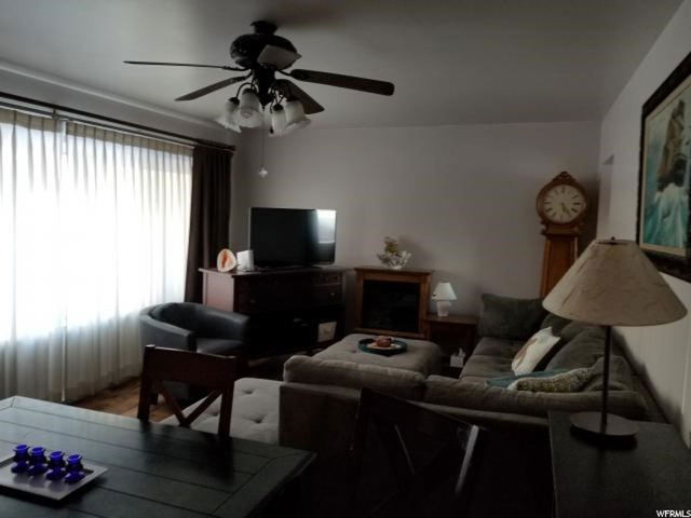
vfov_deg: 53.1
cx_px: 346
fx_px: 519
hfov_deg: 67.3
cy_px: 259
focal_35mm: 26
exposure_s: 1/60
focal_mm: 4.25
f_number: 1.7
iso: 160
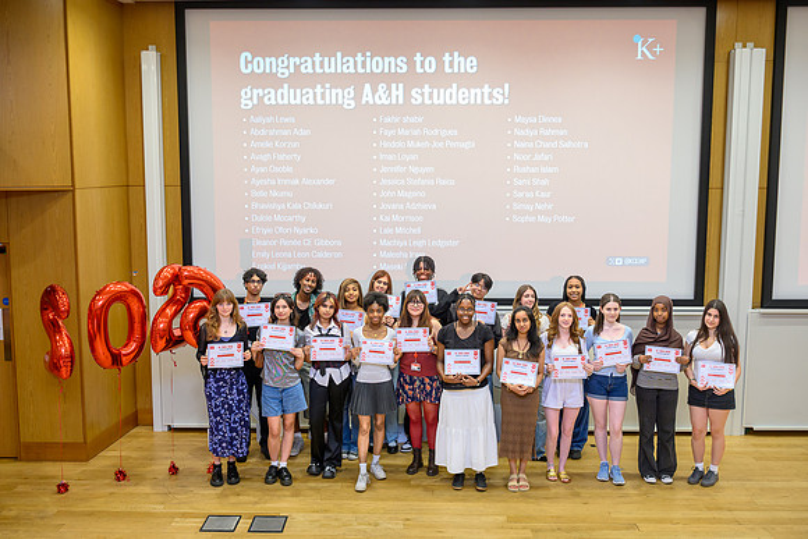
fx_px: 798
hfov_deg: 53.7
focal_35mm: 36
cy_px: 270
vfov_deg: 37.3
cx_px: 404
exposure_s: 1/200
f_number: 2.8
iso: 2500
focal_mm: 35
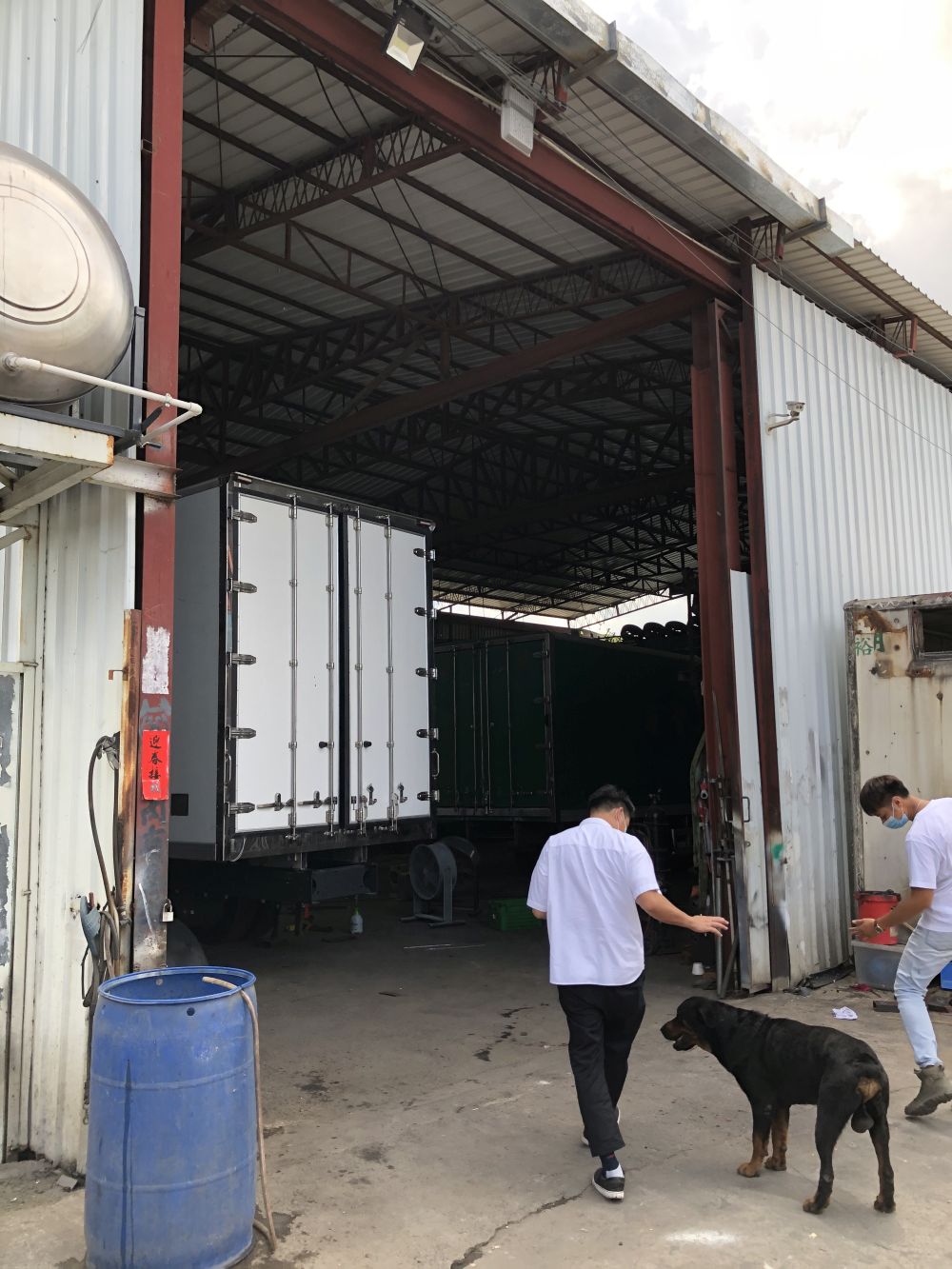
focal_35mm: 28
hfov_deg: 49.8
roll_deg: +0.6
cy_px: 634
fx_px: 1027
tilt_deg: +9.2
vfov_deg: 63.4
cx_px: 476
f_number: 1.8
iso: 20
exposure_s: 1/342
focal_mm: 3.99
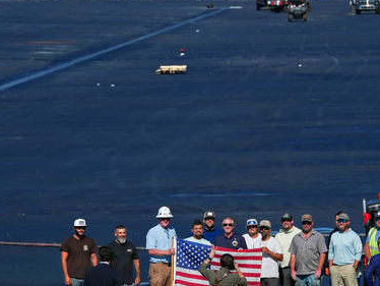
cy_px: 40
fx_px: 6272
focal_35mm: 571
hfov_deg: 3.5
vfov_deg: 2.6
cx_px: 288
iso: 50
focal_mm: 145
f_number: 4.5
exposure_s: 1/1600
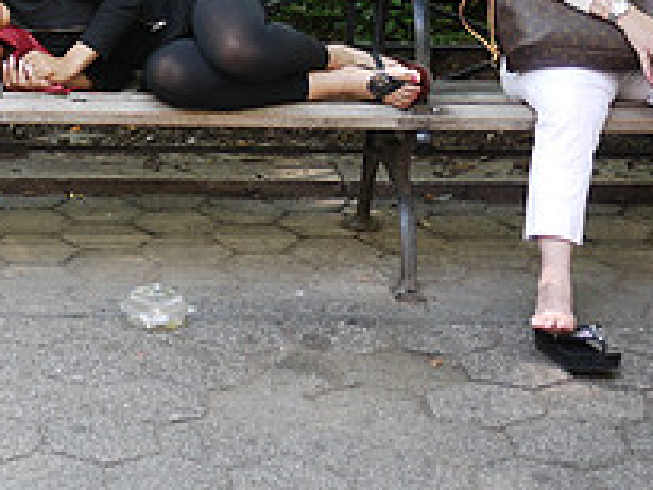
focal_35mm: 113
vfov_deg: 13.0
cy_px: 11
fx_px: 2133
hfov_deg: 17.0
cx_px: -10
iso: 100
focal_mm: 20
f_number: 1.8
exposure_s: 1/125
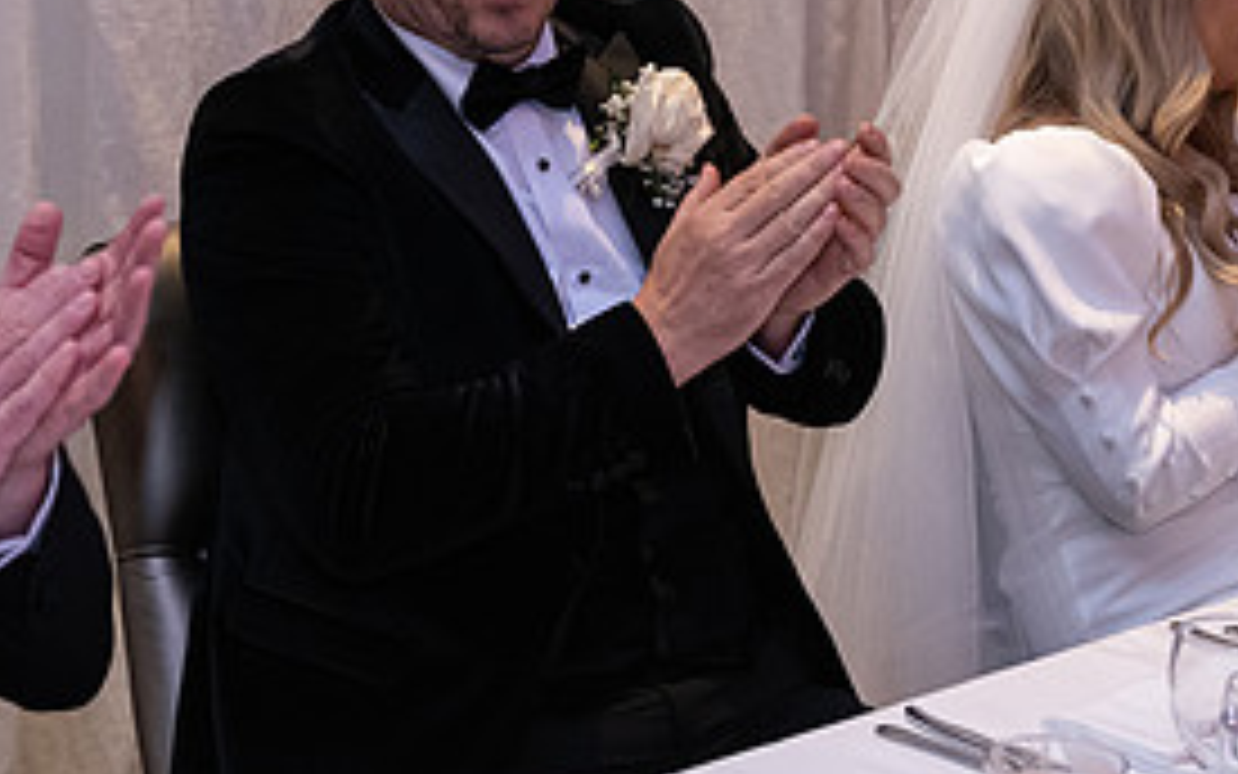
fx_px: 3780
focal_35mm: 112
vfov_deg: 11.7
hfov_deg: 18.6
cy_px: 151
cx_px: 432
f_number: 3.5
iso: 1250
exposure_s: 1/160
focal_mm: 52
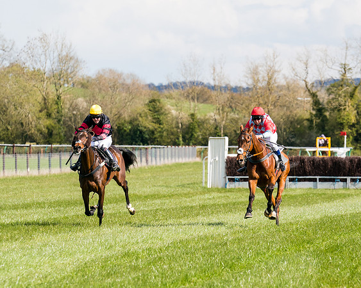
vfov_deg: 4.3
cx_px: 214
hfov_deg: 5.4
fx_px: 3854
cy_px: 156
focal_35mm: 361
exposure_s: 1/1600
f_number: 5
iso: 400
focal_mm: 200
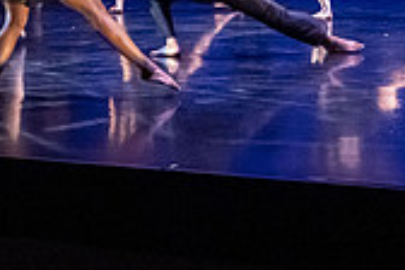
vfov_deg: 10.4
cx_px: -34
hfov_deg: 15.6
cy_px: -134
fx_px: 1440
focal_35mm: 128
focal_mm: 37
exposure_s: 1/250
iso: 6400
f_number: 2.8
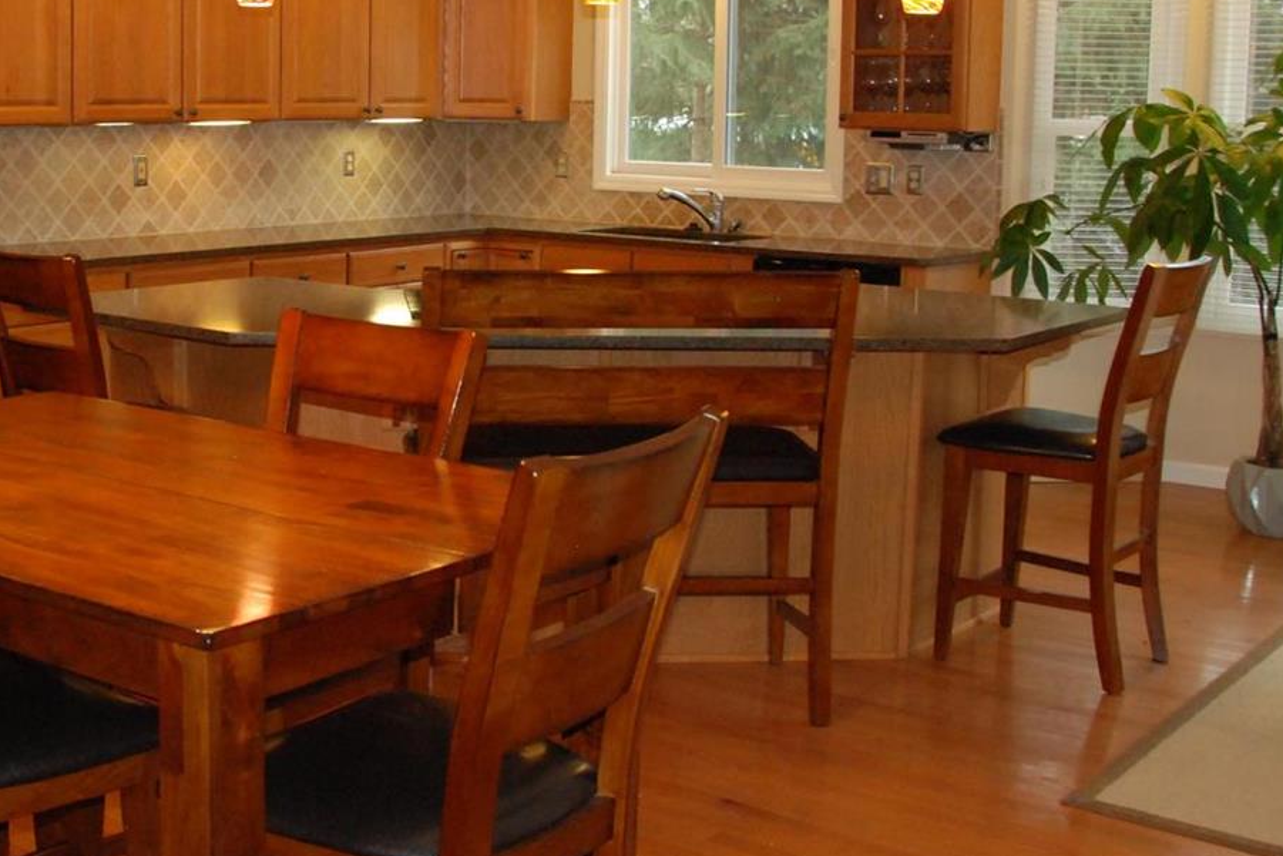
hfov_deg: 40.1
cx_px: 339
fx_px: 1711
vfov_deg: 27.8
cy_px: 261
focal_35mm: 48
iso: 1250
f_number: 5.6
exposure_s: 1/60
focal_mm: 18
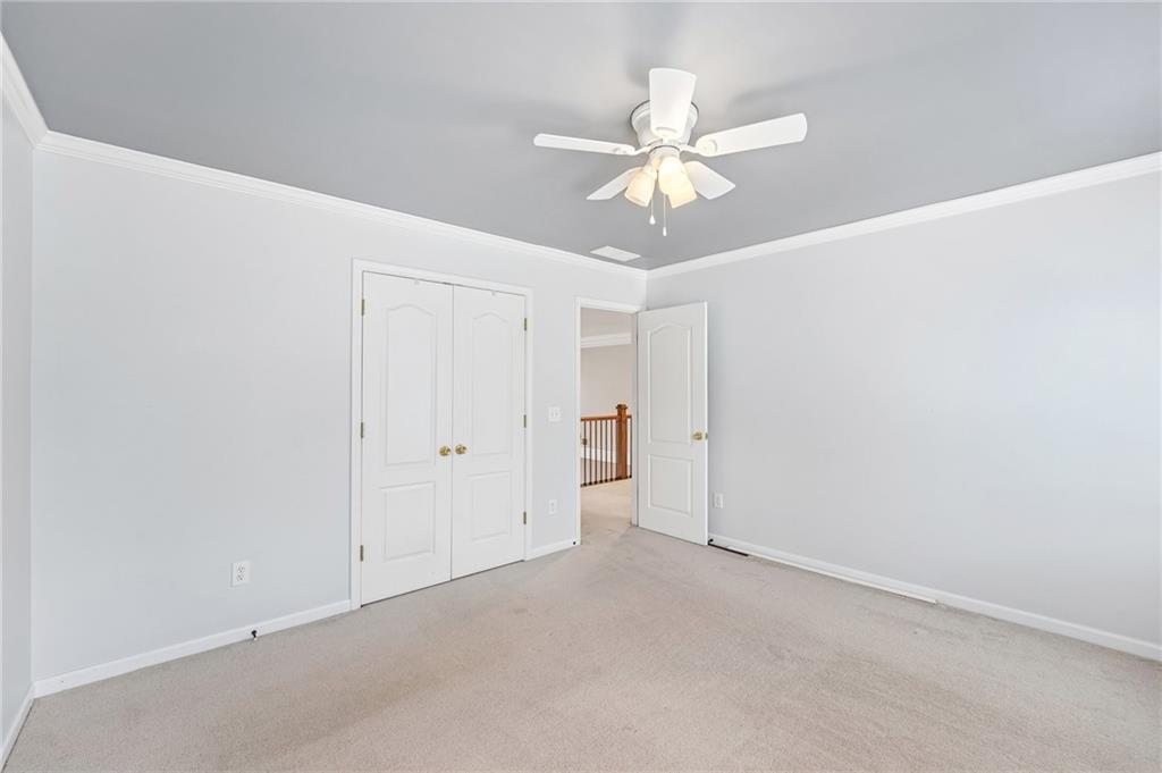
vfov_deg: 81.1
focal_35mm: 14
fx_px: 452
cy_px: 386
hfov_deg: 104.3
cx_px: 581
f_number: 8
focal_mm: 14
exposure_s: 1/5
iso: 200
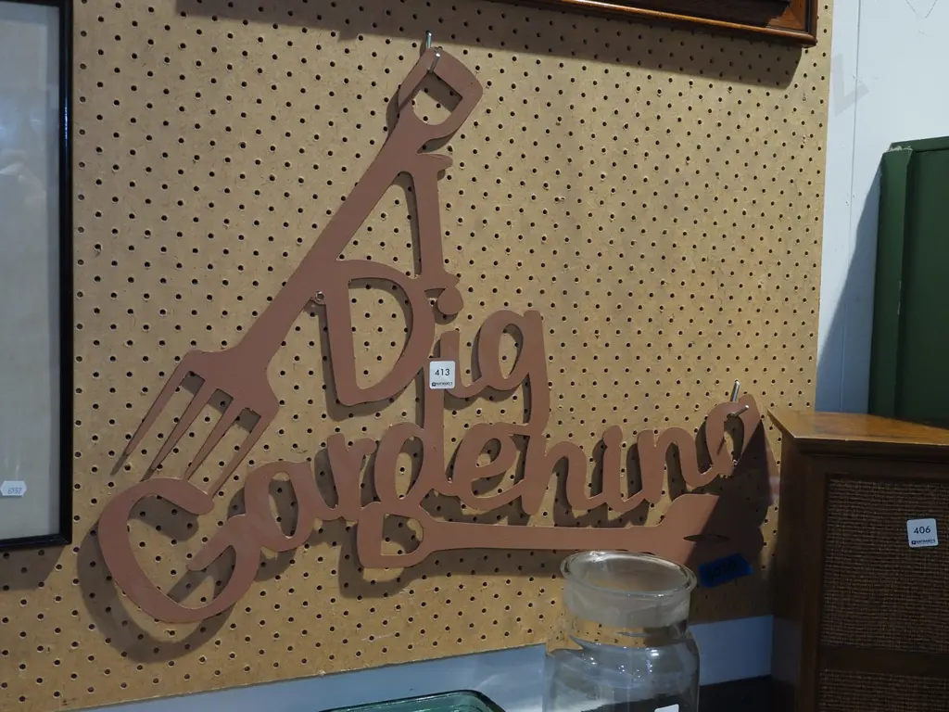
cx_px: 474
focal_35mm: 38
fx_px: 1042
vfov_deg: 37.7
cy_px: 356
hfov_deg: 49.0
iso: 1250
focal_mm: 19
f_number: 5.6
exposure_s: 1/60
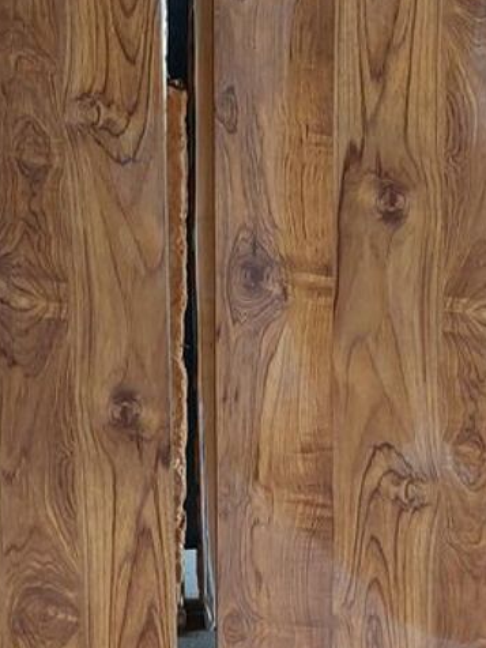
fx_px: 1310
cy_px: 129
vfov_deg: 27.2
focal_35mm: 70
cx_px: 192
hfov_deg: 21.0
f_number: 1.8
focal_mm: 5.23
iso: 400
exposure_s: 1/33
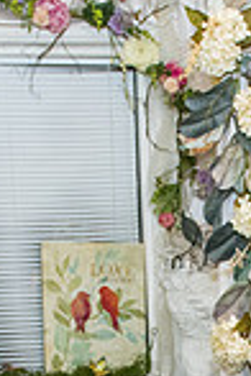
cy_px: 537
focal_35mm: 110
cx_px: 291
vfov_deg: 17.1
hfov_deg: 12.2
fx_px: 1150
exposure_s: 1/125
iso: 1600
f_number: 4.5
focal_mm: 24
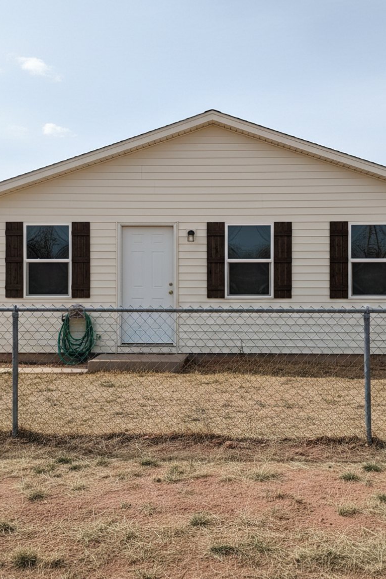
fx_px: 418
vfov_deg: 69.4
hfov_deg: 49.5
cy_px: 284
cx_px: 215
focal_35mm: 26
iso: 436
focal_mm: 6.8
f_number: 1.68
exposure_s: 1/661
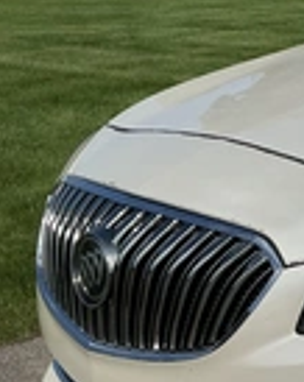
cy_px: 226
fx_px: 903
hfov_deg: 16.3
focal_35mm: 80
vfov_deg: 23.9
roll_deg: -0.4
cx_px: 533
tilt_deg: -16.4
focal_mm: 3
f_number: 1.8
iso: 25
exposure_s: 1/4065
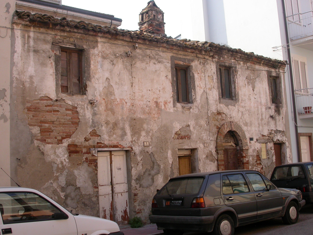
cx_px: 156
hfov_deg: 42.1
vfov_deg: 32.2
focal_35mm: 45
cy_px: 118
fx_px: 407
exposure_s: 1/211
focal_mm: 9.3
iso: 100
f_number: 5.6
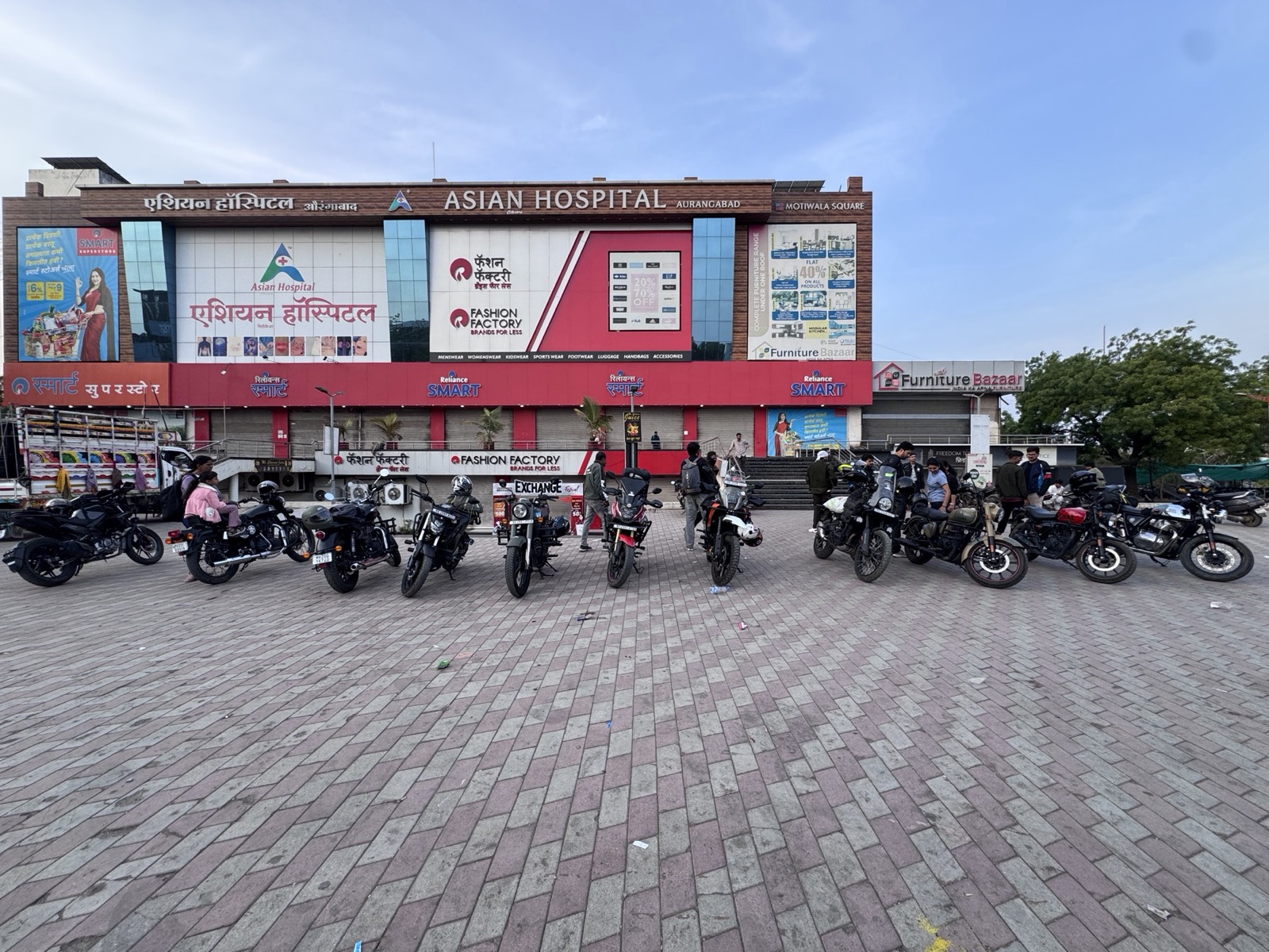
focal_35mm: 14
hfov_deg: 102.1
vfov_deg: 85.7
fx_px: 513
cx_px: 634
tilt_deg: -1.0
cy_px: 476
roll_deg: +0.3
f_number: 2.2
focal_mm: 2.22
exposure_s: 1/99
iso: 40
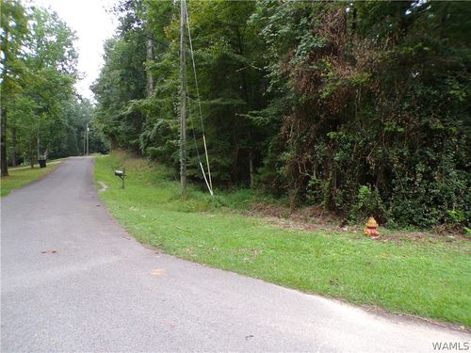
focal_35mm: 24
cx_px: 236
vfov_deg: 56.8
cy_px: 176
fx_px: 327
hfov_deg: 71.6
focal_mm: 4.3
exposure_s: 1/60
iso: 100
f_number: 3
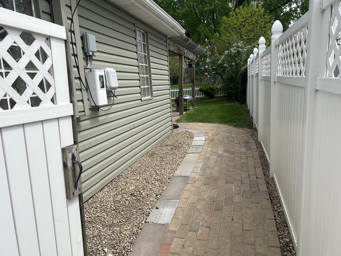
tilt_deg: -10.2
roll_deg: +4.1
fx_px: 256
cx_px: 170
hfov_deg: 67.3
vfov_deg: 53.1
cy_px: 128
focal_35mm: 26
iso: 50
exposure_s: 1/4274
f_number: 1.5
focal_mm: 5.7
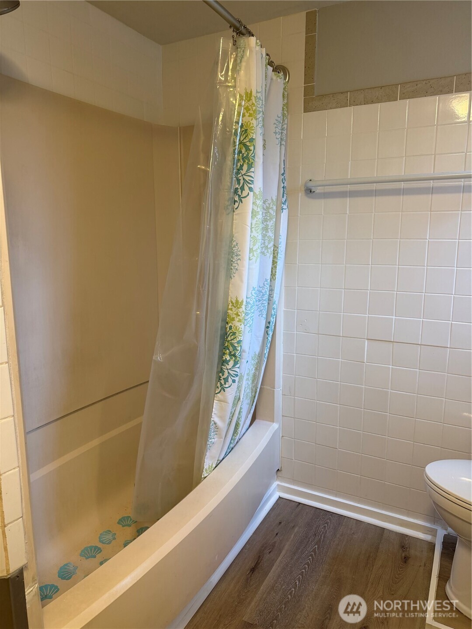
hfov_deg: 56.8
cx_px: 236
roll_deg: +0.3
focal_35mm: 24
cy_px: 314
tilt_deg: -11.1
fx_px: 436
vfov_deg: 71.6
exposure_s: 1/60
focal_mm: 6.76
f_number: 1.78
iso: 160
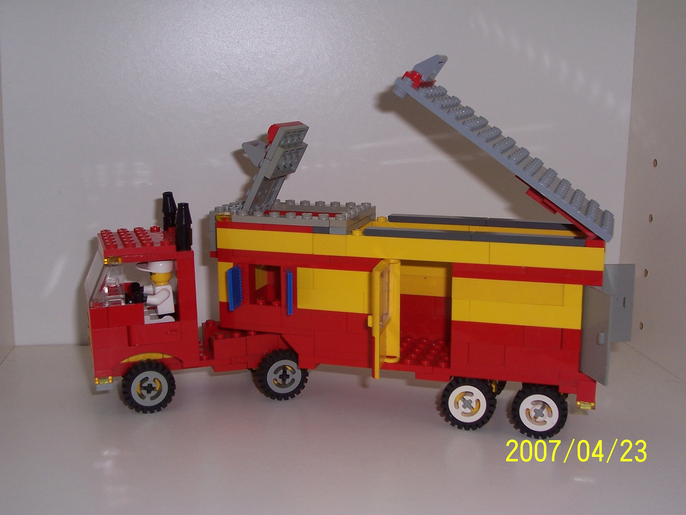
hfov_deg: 44.8
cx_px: 343
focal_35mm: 42
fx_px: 832
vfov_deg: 34.3
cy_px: 258
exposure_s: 1/60
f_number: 3
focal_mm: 7
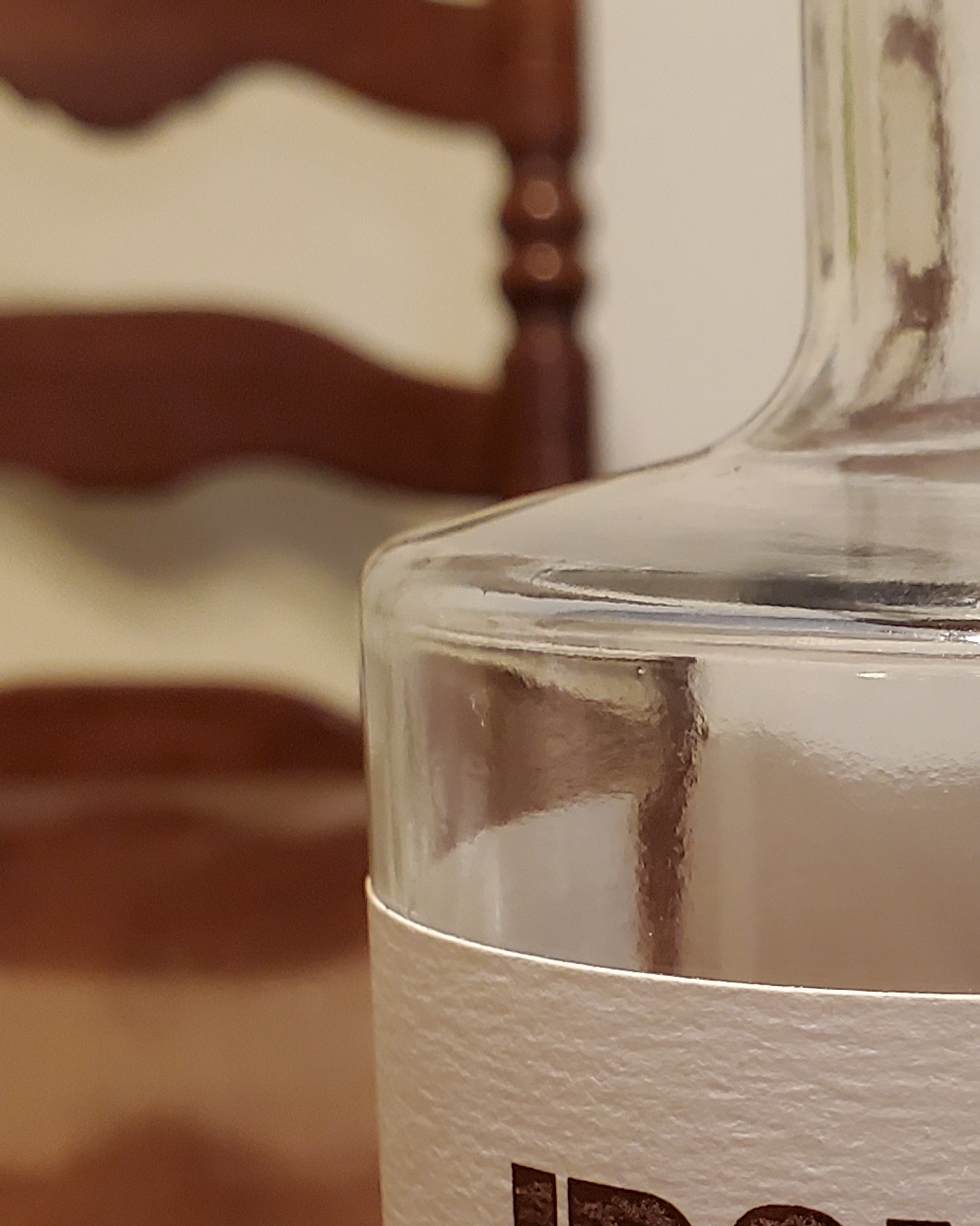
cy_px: 972
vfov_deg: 24.4
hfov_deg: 19.2
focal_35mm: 77
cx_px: 1029
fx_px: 2792
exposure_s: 1/40
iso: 320
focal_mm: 4.3
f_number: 2.4
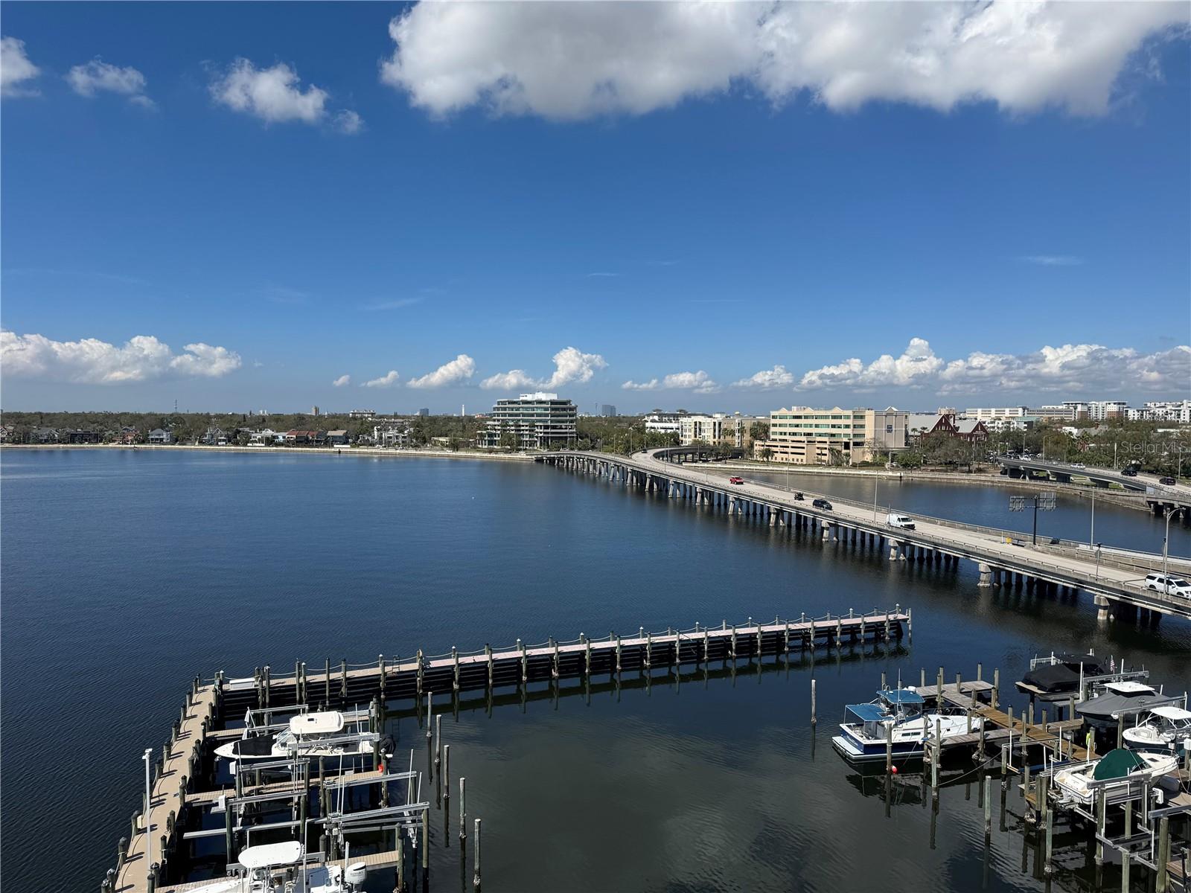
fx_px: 826
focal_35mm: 24
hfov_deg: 71.6
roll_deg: -0.3
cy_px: 446
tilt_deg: -3.1
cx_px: 596
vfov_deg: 56.8
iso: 80
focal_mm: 6.76
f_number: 1.78
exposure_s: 1/7092
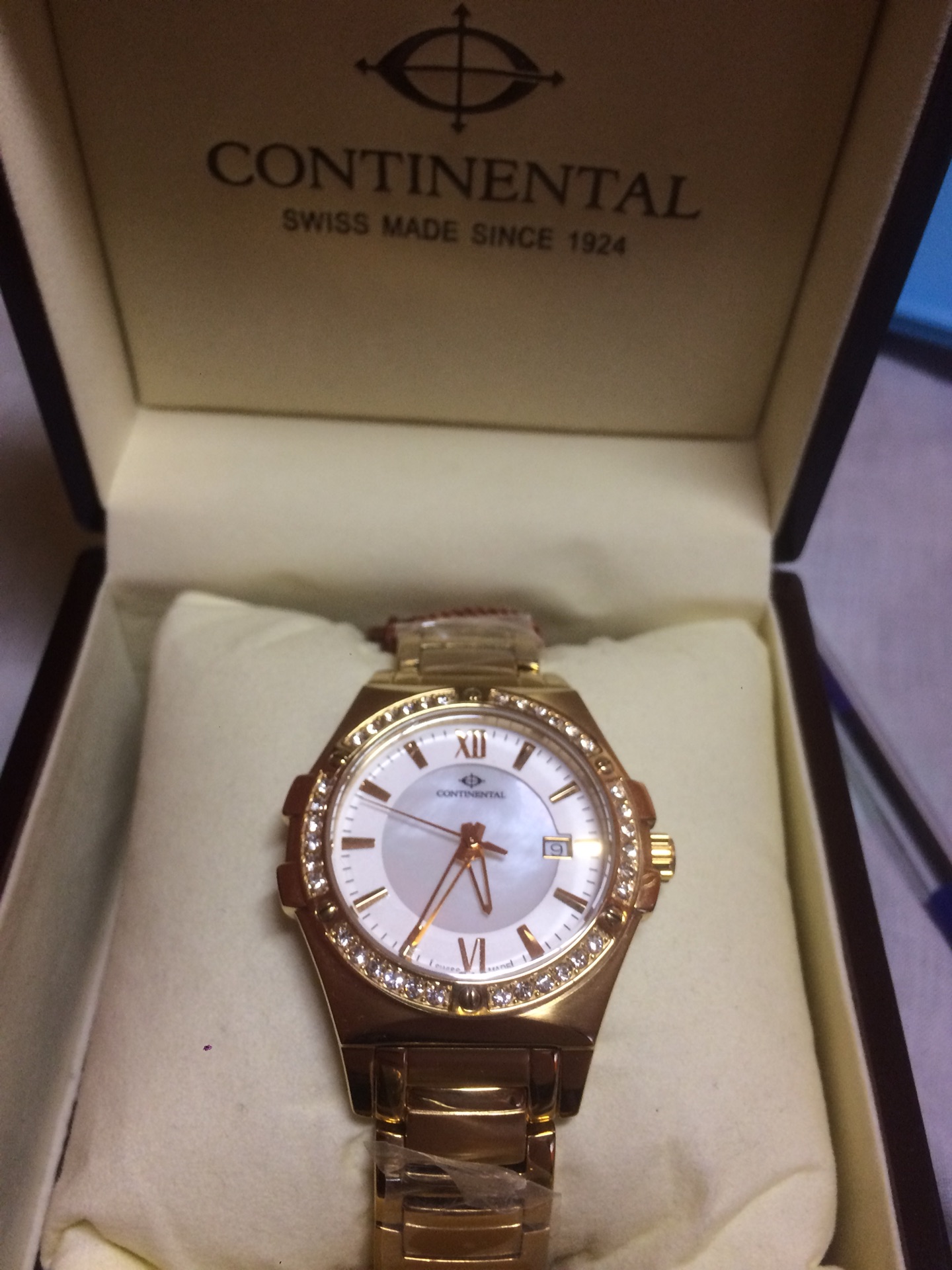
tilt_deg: -54.6
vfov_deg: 61.7
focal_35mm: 29
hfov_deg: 48.2
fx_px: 1063
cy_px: 635
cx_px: 476
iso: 80
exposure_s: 1/33
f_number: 2.2
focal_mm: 4.15
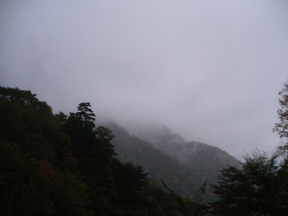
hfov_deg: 50.1
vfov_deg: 38.7
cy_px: 108
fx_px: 308
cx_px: 144
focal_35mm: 37
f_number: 2.8
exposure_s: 1/1000
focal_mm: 6.1
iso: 400
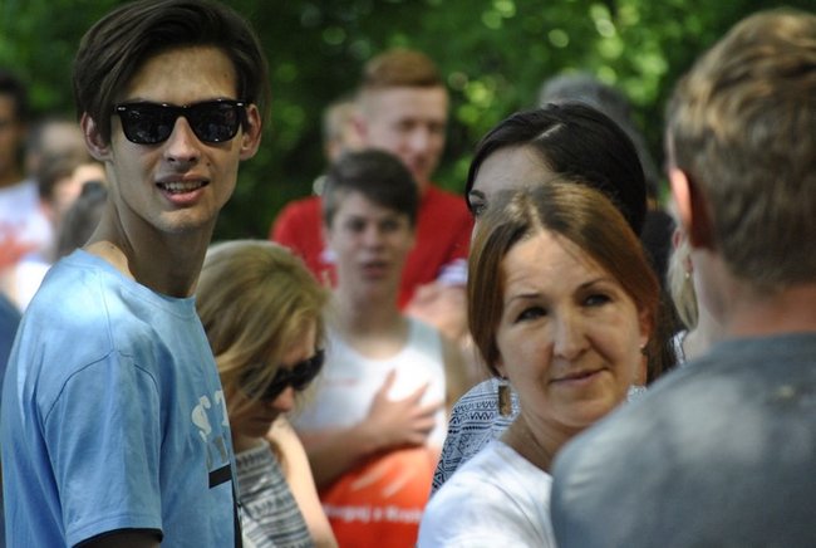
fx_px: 6812
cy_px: 274
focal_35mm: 300
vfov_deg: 4.6
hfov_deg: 6.9
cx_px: 408
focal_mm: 200
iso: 800
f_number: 5.6
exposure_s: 1/320
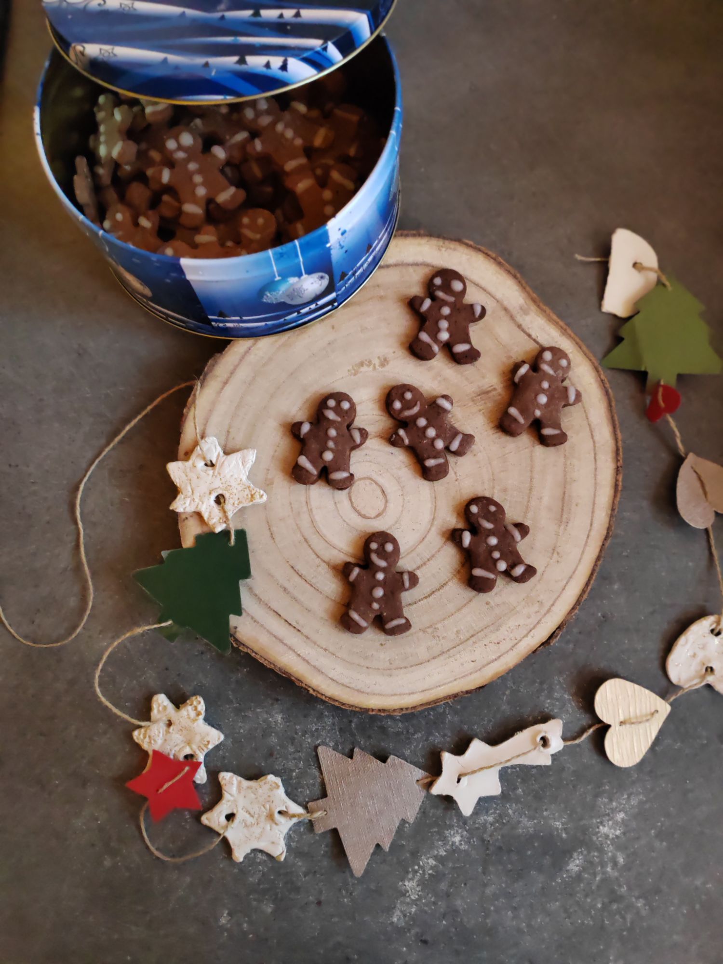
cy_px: 482
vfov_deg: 65.3
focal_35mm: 27
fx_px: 752
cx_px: 362
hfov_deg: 51.4
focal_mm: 5.52
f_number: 4
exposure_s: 1/25
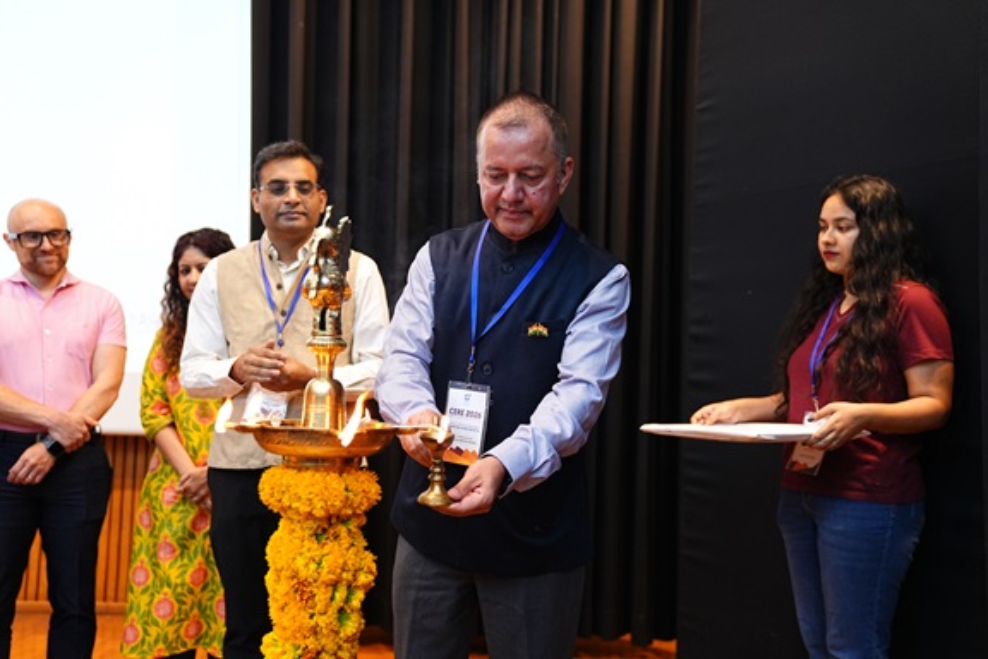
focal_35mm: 42
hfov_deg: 46.4
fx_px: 1153
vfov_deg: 31.9
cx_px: 494
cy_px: 330
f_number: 2.8
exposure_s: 1/125
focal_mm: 42
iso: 1600
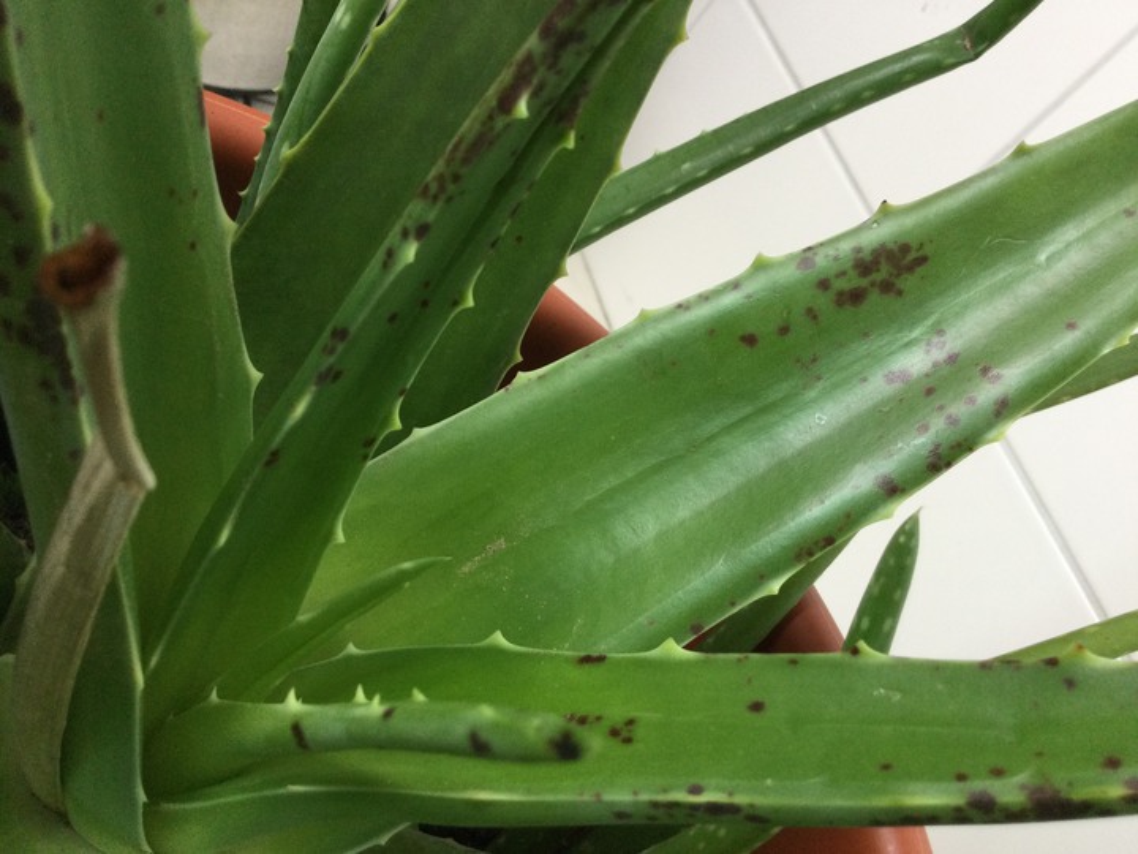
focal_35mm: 31
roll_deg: -44.3
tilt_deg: -37.6
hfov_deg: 58.4
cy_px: 427
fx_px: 1019
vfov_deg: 45.4
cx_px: 569
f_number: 2.4
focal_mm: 3.3
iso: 64
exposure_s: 1/30
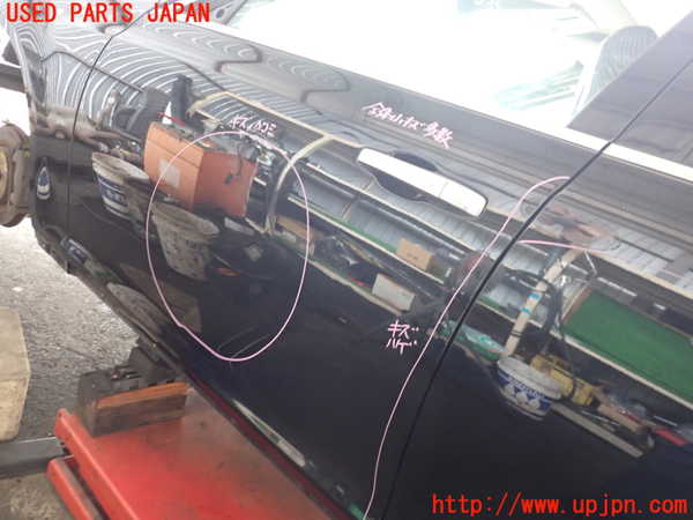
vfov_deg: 46.8
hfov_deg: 60.0
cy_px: 260
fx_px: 601
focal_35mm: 30
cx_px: 346
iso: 250
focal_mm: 5.4
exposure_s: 1/30
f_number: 2.3
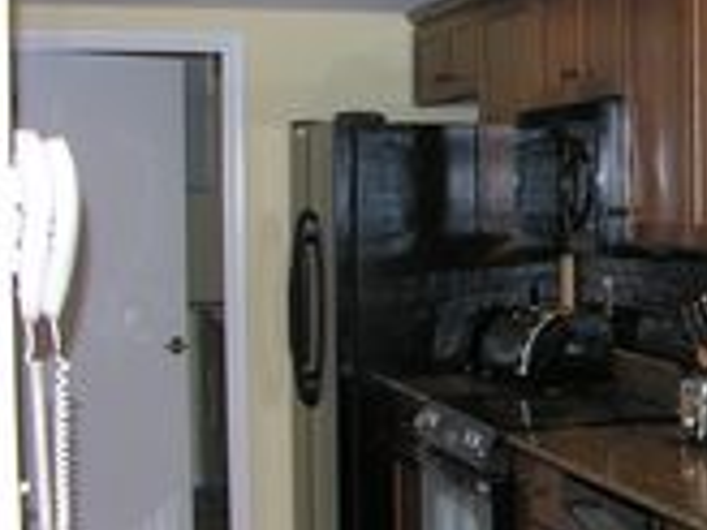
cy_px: 241
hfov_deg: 22.2
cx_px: 780
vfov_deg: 17.8
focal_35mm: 83
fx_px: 1695
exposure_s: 1/60.1
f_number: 2.8
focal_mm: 9.5
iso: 70
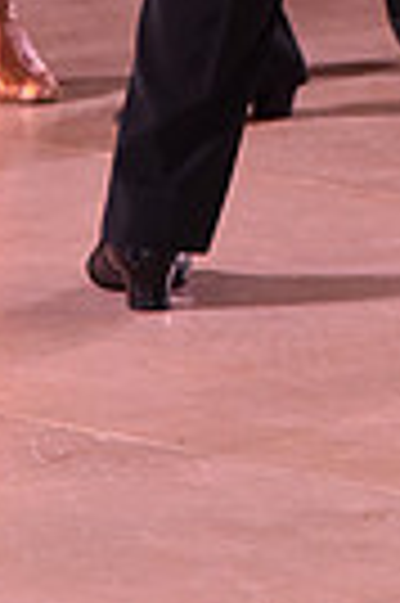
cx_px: 766
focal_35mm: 398
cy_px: -364
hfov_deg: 3.4
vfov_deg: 5.1
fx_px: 6650
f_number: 5.6
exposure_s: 1/320
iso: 2500
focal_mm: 92
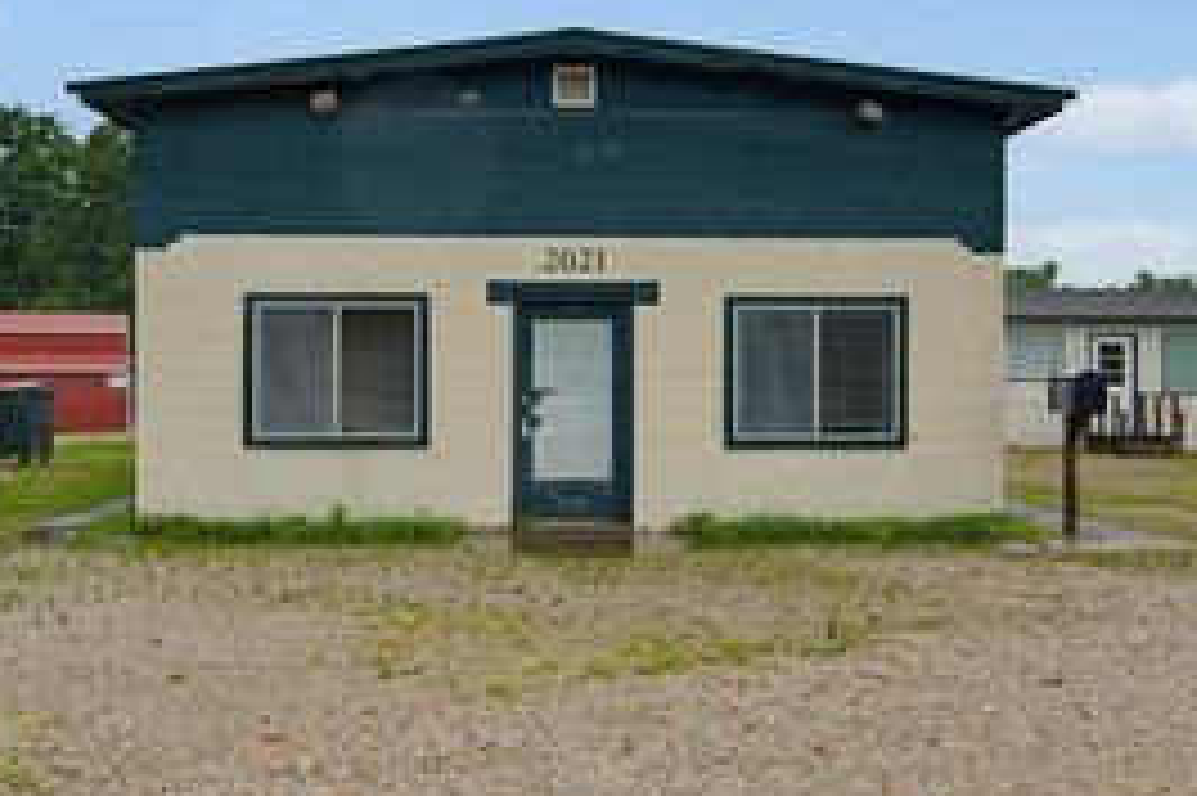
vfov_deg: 41.1
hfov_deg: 58.7
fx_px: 1063
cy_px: 380
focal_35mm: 32
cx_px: 567
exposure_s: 1/50
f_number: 6.3
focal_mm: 17
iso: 200
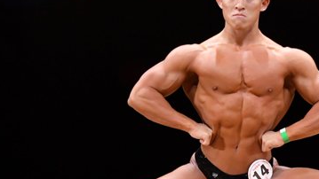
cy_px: 117
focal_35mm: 644
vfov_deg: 1.9
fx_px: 5448
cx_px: 222
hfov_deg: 3.4
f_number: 5.6
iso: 4000
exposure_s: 1/400
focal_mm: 190
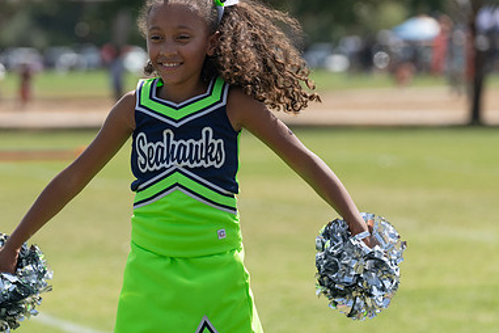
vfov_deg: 5.8
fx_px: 3271
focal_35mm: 236
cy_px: 204
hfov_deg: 8.7
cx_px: 203
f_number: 4
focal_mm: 155
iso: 160
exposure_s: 1/1600
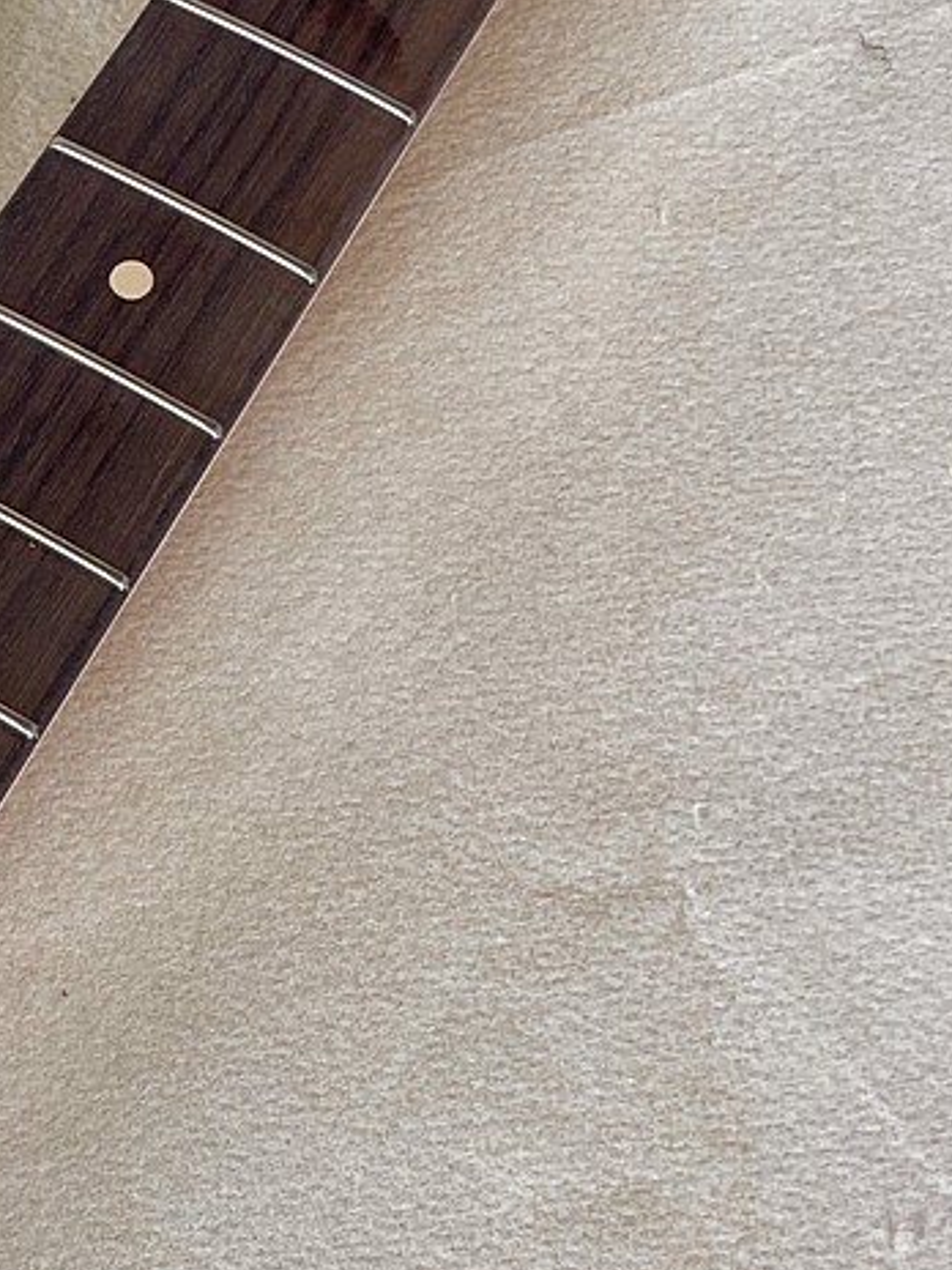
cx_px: -60
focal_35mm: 79
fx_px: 2897
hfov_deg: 18.1
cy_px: 702
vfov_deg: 24.7
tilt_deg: -69.5
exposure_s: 1/120
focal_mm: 4.25
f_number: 1.8
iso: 64
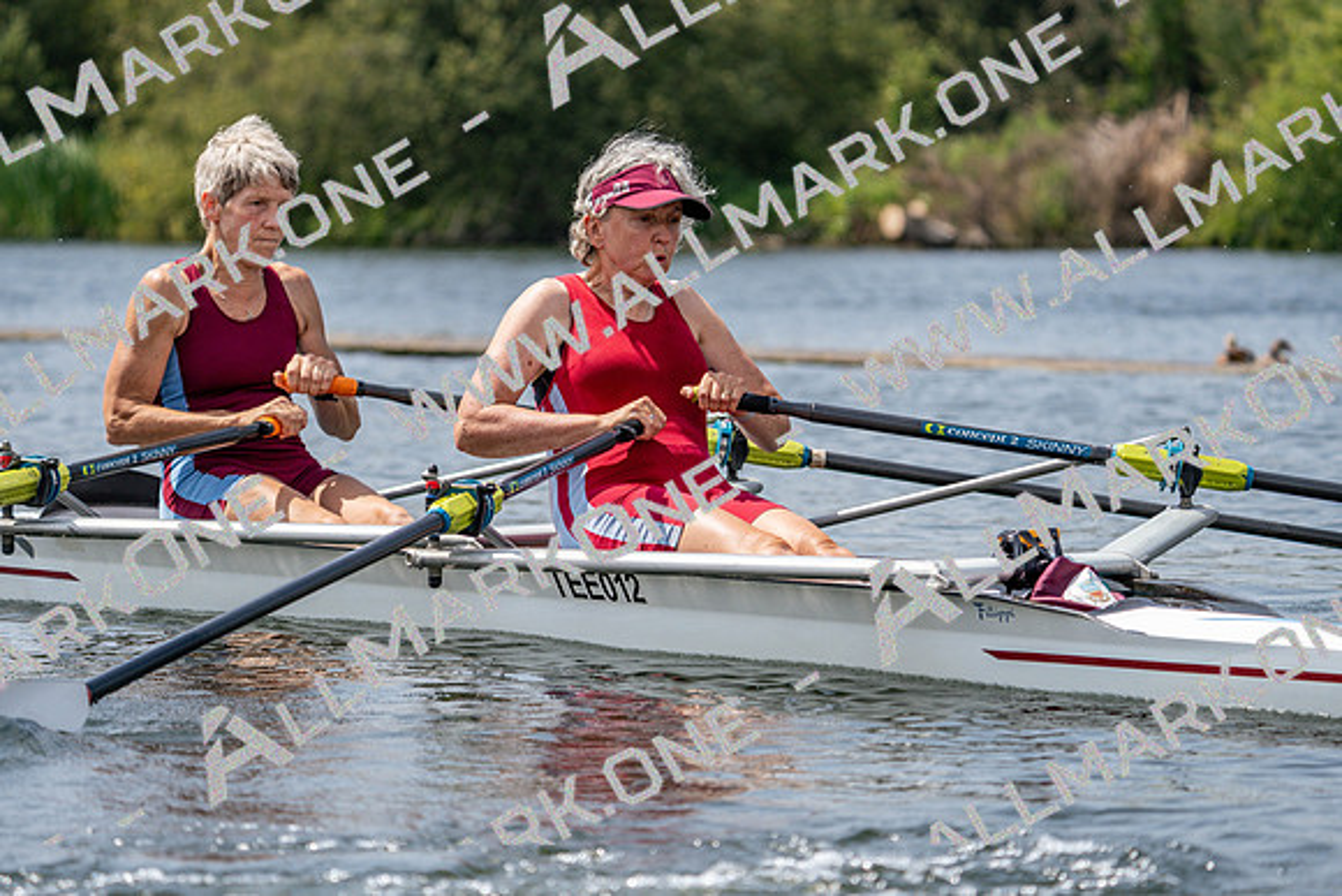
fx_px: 7457
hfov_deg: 10.3
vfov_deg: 6.9
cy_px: 448
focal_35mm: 200
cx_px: 671
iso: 160
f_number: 5.6
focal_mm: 200
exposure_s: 1/1600
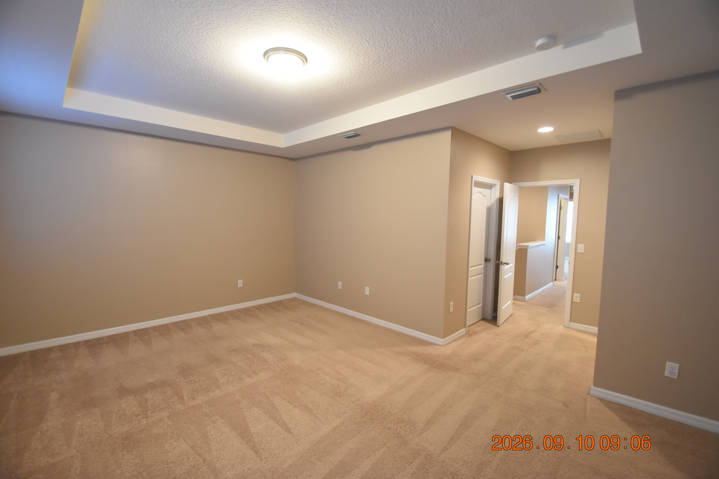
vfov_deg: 77.3
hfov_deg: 100.4
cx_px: 360
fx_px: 300
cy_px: 240
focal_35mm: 15
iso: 1600
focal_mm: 10
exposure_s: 1/60
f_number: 3.5
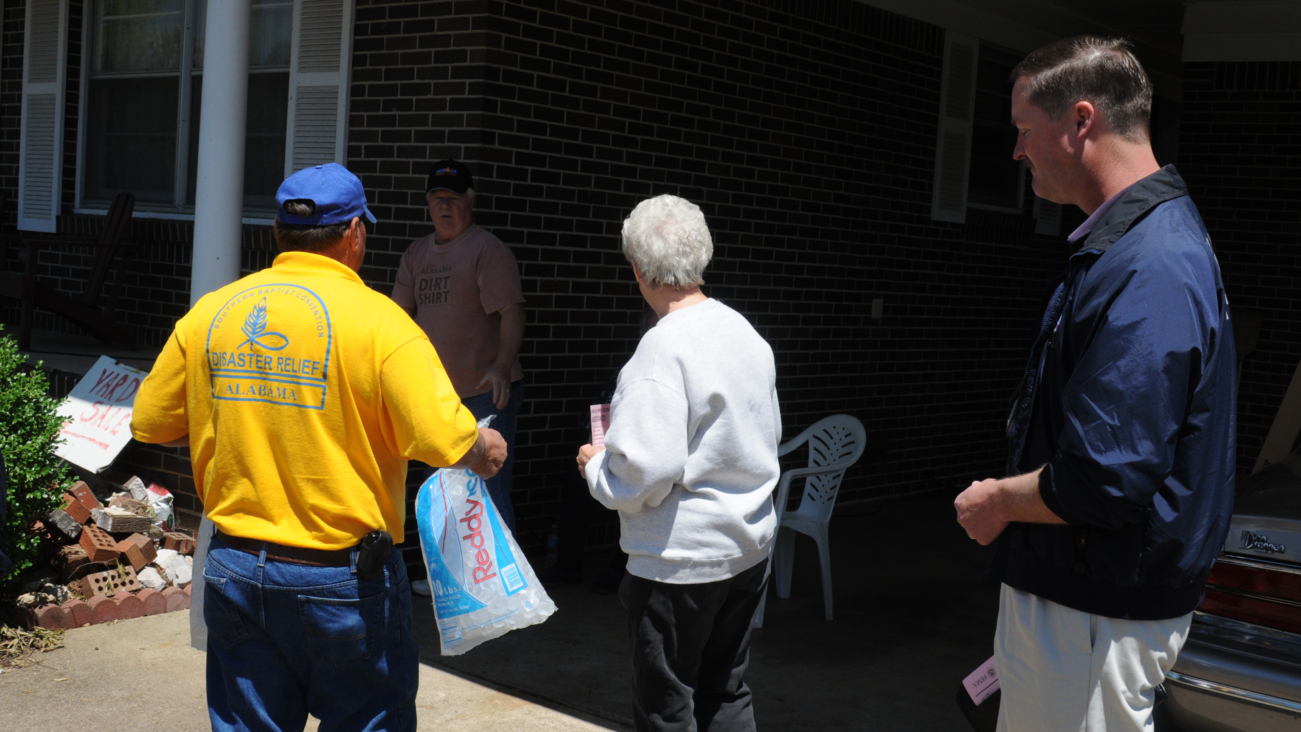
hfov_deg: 46.4
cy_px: 375
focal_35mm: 44
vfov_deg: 27.1
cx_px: 650
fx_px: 1518
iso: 500
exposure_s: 1/500
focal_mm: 28
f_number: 11
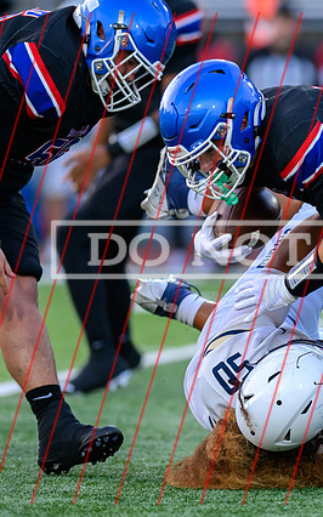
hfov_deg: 2.2
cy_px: 283
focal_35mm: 584
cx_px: 352
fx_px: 8231
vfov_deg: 3.6
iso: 1250
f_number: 2.8
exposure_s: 1/1250
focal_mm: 300
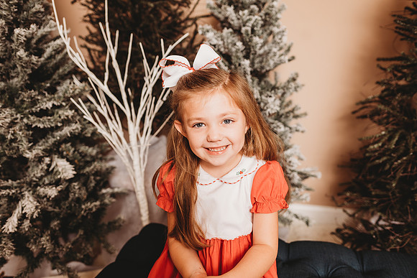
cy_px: 139
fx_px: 278
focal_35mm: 24
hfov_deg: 73.7
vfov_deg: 53.2
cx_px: 208
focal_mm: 24
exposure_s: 1/160
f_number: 2.8
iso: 100
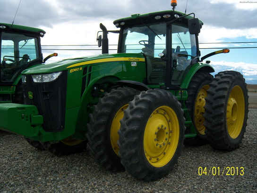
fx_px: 267
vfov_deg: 39.7
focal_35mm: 36
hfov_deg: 51.4
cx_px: 128
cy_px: 96
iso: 80
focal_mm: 7.5
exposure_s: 1/500
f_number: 4.8
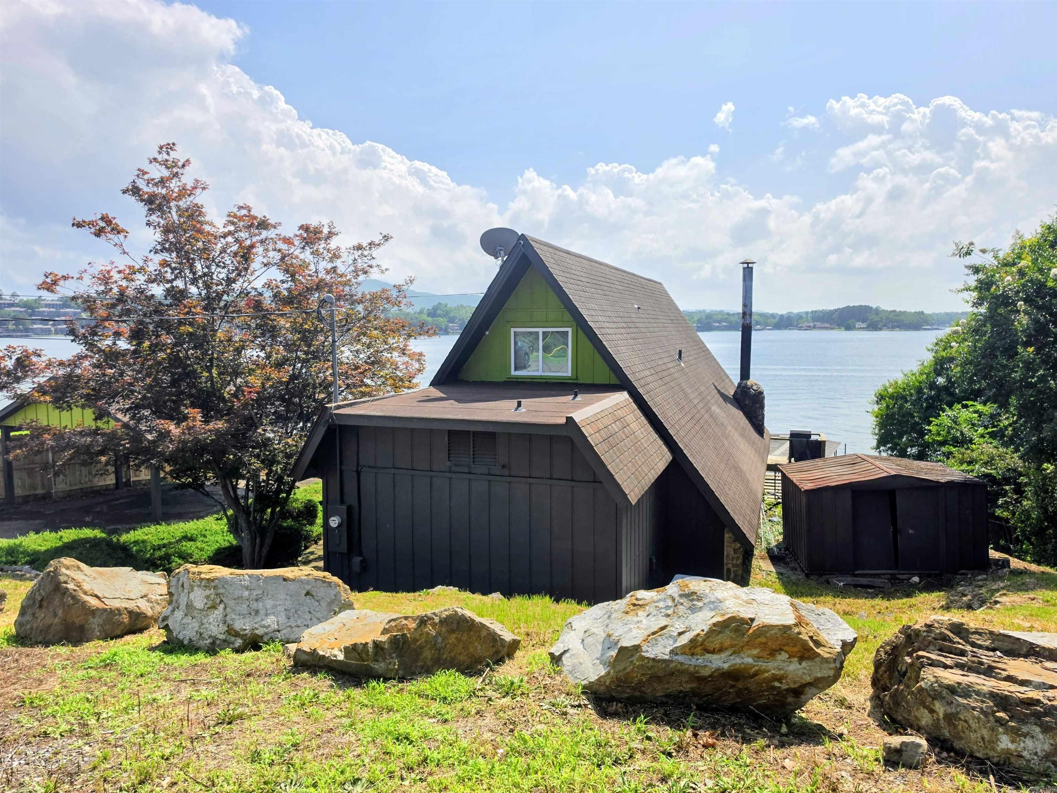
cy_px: 396
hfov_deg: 73.9
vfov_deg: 58.9
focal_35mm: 23
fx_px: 702
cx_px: 528
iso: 50
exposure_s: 1/7939
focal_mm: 6.5
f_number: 1.4
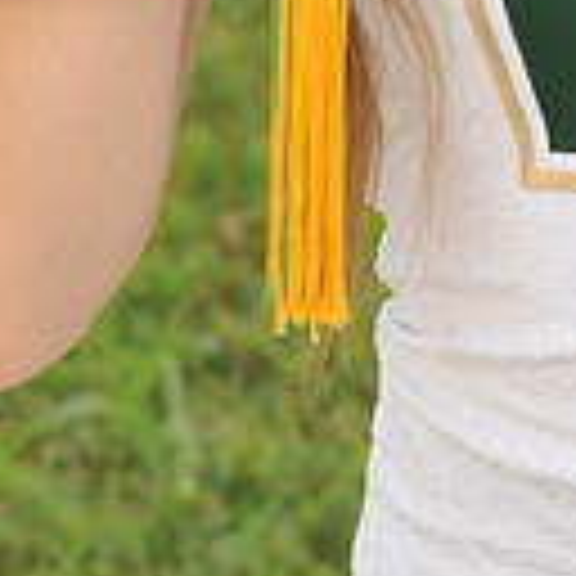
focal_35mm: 480
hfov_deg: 3.6
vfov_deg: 3.6
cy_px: -675
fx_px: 9036
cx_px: 720
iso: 200
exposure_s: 1/100
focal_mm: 125
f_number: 9
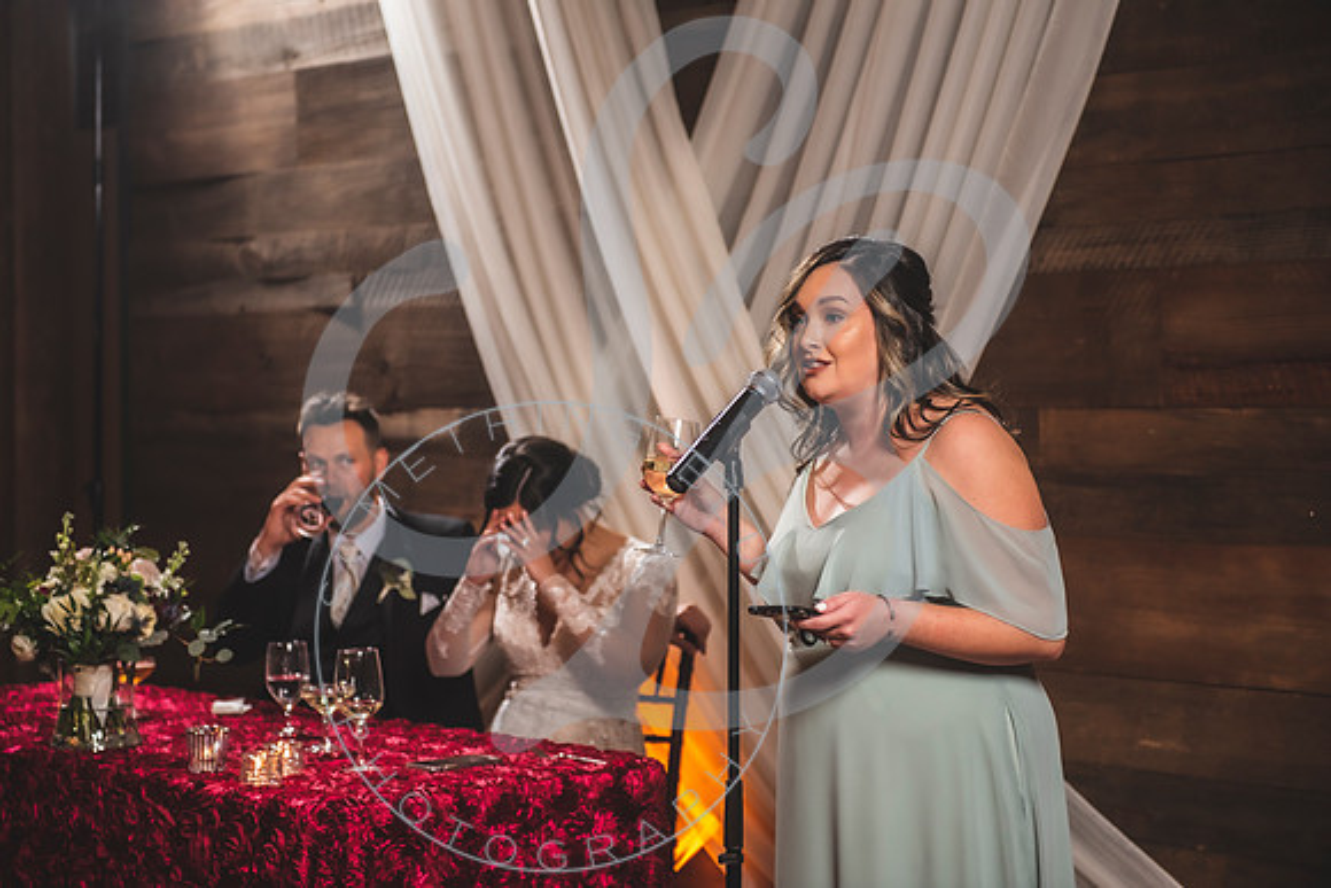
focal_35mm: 70
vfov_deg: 19.5
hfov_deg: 28.8
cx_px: 666
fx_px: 2589
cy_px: 444
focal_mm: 70
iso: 500
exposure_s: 1/125
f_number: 2.8
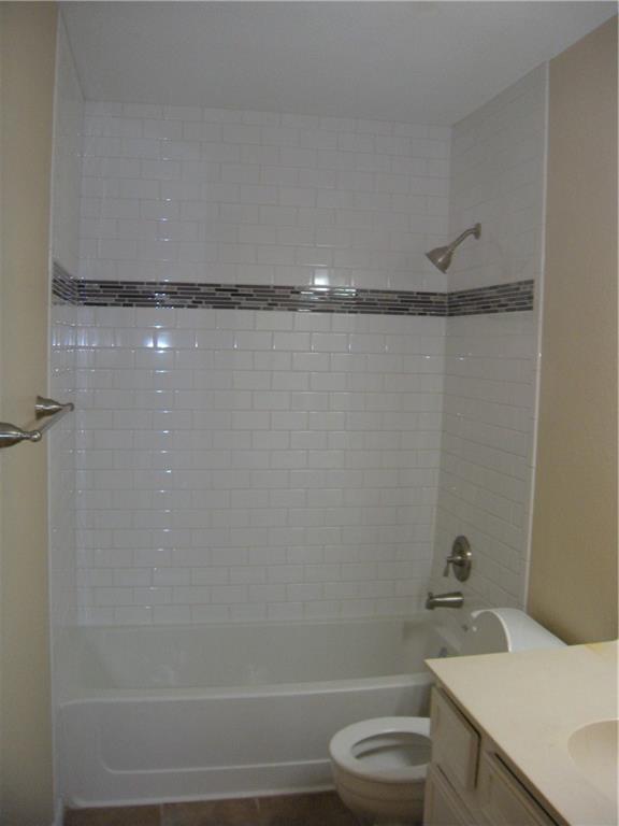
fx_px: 834
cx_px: 310
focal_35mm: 35
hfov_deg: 40.7
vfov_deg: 52.6
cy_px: 413
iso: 200
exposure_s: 1/55
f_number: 3.8
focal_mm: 5.9
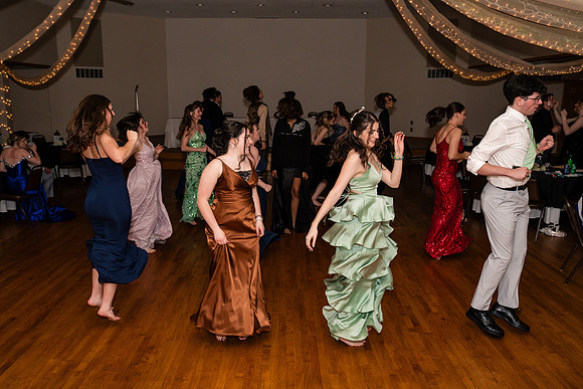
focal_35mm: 31
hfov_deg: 60.1
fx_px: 504
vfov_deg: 42.2
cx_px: 285
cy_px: 195
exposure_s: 1/250
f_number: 4
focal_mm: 30
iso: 400
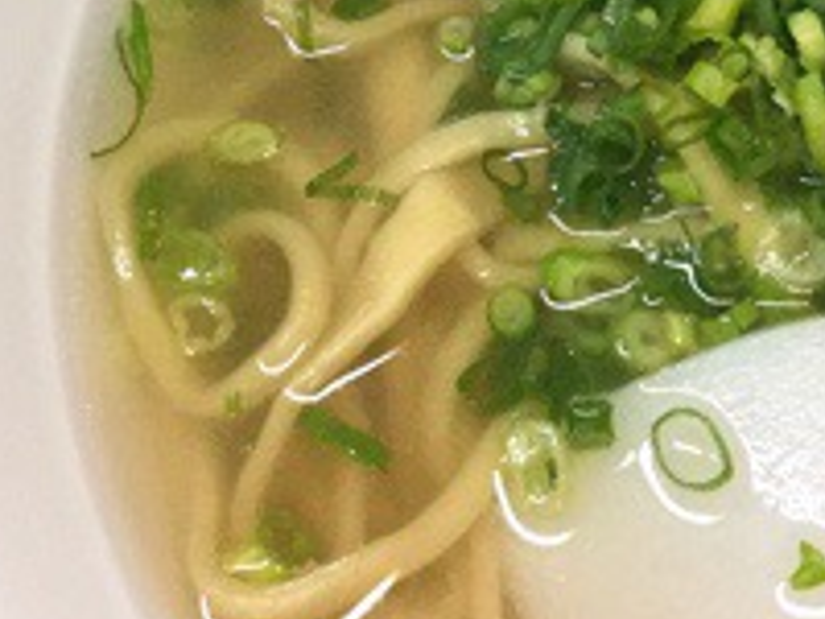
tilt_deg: -59.5
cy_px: -136
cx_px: 433
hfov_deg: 19.8
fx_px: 2359
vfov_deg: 14.4
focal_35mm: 99
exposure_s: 1/30
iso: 160
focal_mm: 3.3
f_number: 2.4
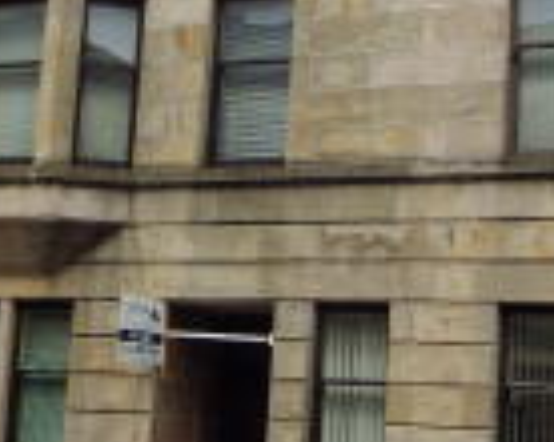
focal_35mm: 86
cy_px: 181
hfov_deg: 22.3
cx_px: 273
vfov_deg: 17.8
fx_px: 1408
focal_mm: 4
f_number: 3.1
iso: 100
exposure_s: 1/800
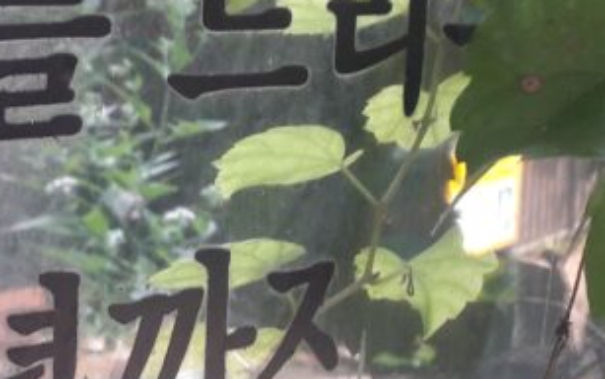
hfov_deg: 17.8
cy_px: 116
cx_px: -400
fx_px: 1633
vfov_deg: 13.2
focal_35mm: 99
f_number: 1.9
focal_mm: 3.7
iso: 40
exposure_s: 1/33
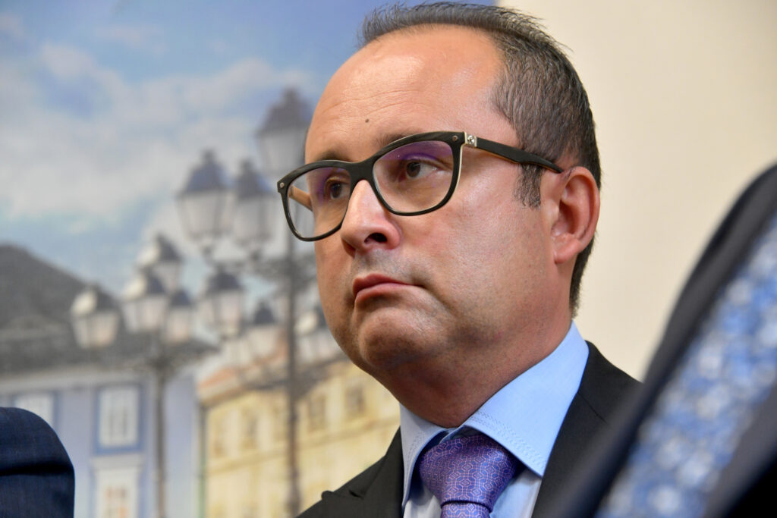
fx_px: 2914
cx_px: 388
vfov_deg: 10.2
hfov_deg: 15.2
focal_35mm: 135
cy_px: 259
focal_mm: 135
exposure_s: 1/80
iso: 1600
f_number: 6.3
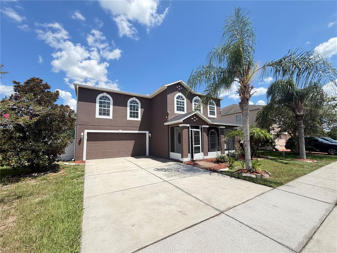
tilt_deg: +4.8
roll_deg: +0.8
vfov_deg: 85.7
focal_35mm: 14
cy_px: 126
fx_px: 136
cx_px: 168
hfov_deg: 102.1
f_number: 2.2
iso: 40
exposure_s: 1/770
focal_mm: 2.22
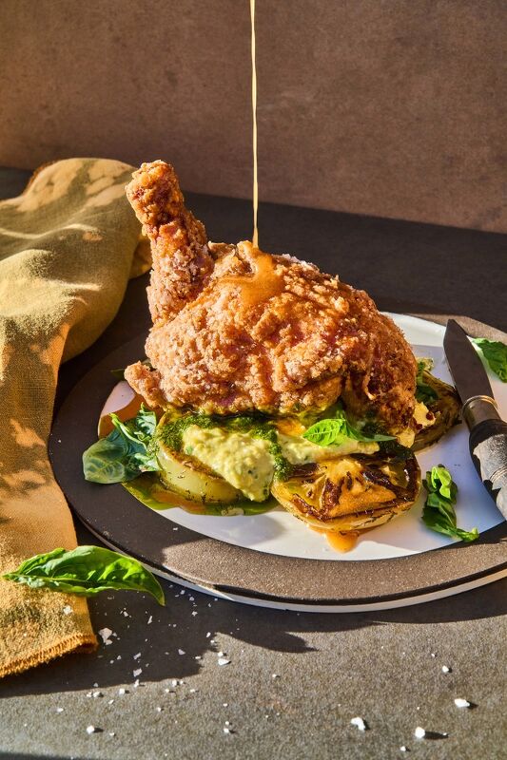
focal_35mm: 50
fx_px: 1057
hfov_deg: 27.0
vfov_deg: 39.6
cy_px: 380
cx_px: 254
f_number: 16
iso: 400
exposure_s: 1/125
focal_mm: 50
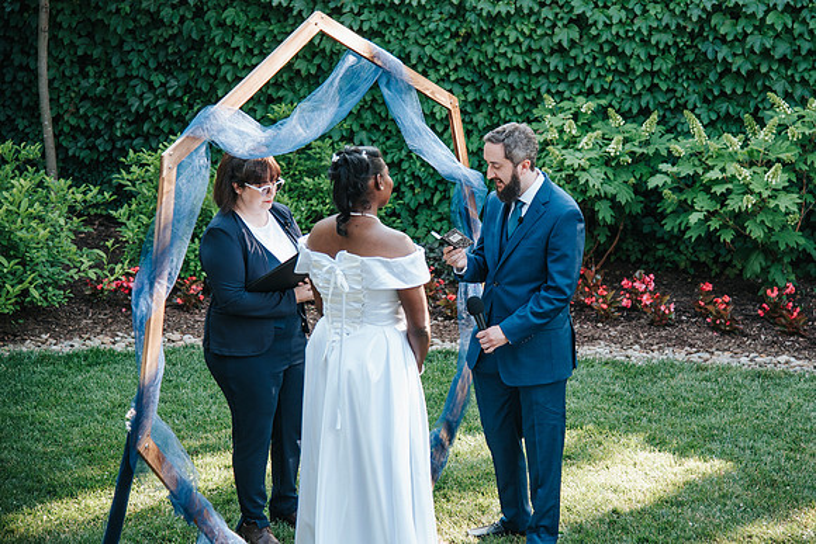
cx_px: 461
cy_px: 237
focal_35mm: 88
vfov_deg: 15.5
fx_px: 1999
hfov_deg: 23.1
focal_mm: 78
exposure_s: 1/250
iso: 500
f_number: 4
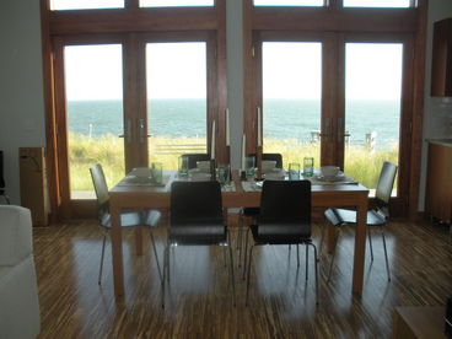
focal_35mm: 36
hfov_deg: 51.4
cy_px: 170
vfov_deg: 39.7
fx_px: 470
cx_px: 226
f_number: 3.5
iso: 123
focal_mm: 6.3
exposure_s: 1/55.8
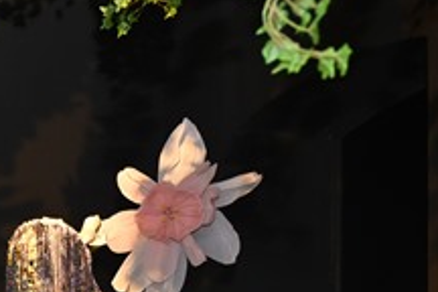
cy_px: 502
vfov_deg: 13.9
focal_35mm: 89
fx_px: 1083
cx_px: -353
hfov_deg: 18.1
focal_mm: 24
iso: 800
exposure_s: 1/80
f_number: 4
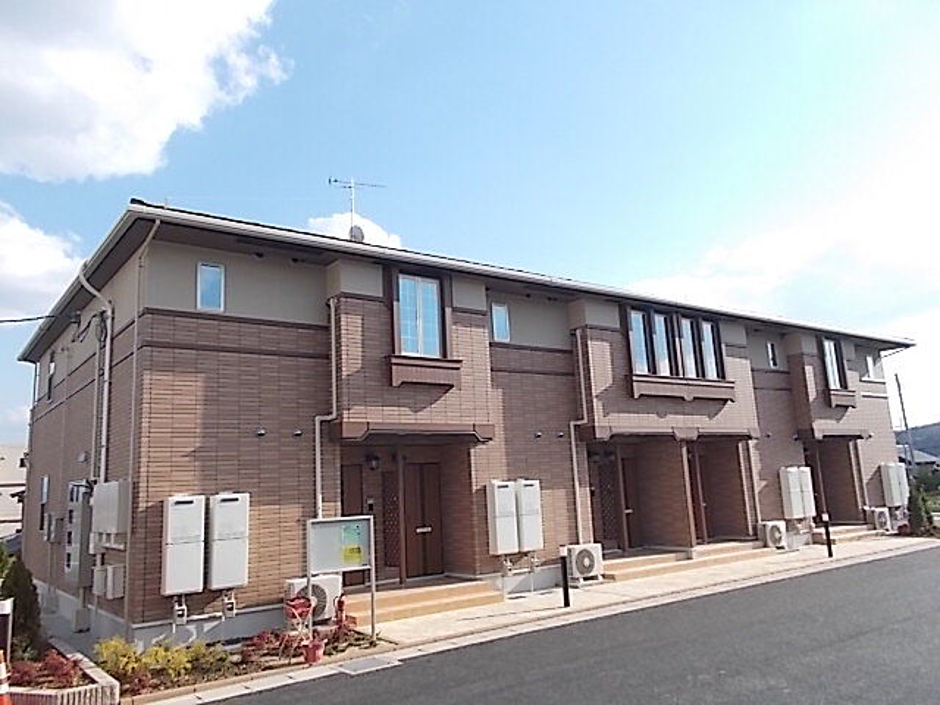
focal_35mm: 26
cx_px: 470
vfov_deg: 53.1
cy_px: 352
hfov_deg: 67.3
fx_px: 706
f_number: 8
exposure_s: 1/100
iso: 80
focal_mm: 4.6
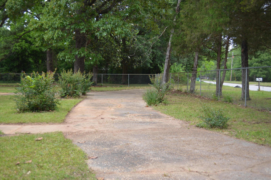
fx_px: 316
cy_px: 90
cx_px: 136
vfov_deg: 31.8
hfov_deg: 46.5
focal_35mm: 42
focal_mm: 28
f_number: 4.5
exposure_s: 1/200
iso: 140
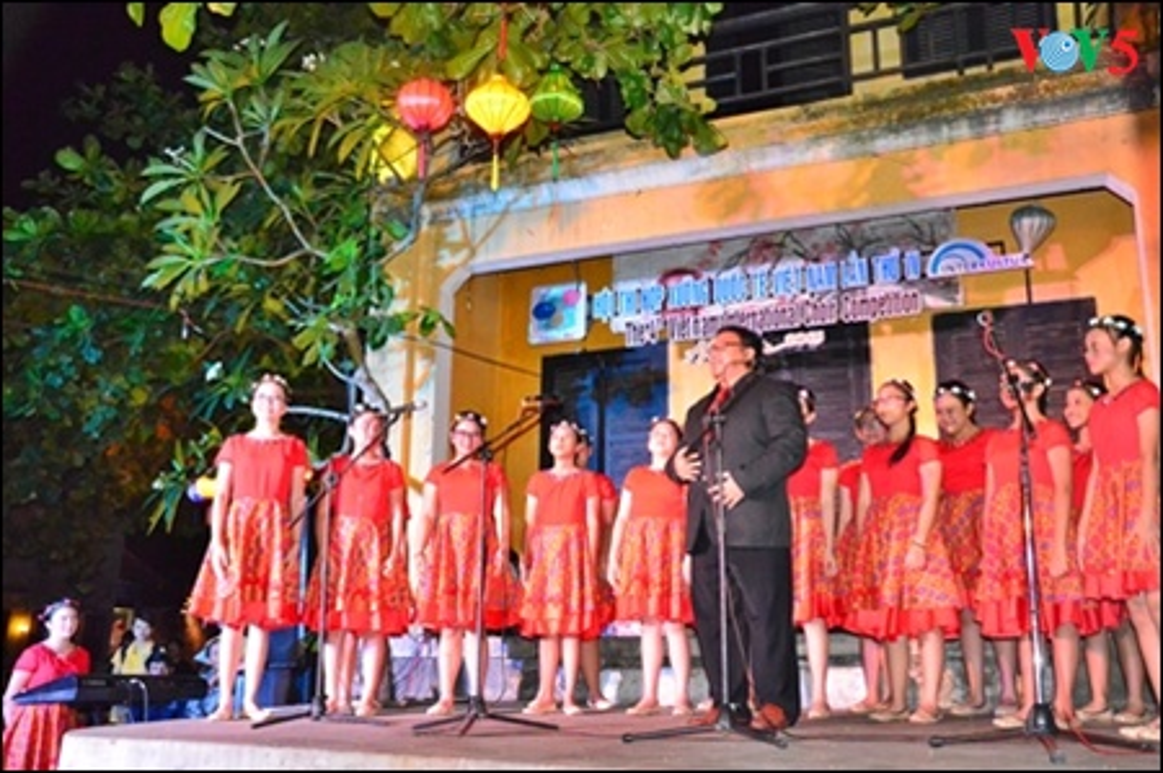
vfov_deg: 36.8
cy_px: 386
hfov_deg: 53.2
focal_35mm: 36
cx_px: 582
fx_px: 1162
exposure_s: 1/100
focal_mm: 24
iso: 6400
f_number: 3.8
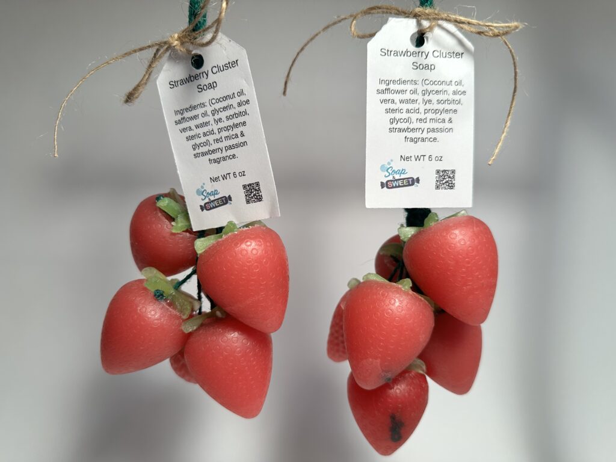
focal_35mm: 24
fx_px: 427
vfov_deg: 56.8
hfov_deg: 71.6
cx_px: 308
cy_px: 231
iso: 100
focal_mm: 6.86
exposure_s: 1/120
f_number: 1.78
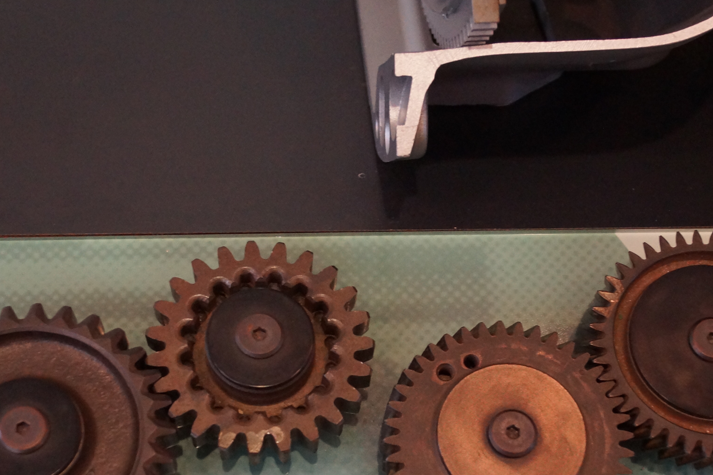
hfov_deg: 31.0
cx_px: 366
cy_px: 417
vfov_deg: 20.5
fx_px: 1287
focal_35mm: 65
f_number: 4
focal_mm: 22
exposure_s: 1/60
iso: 1250
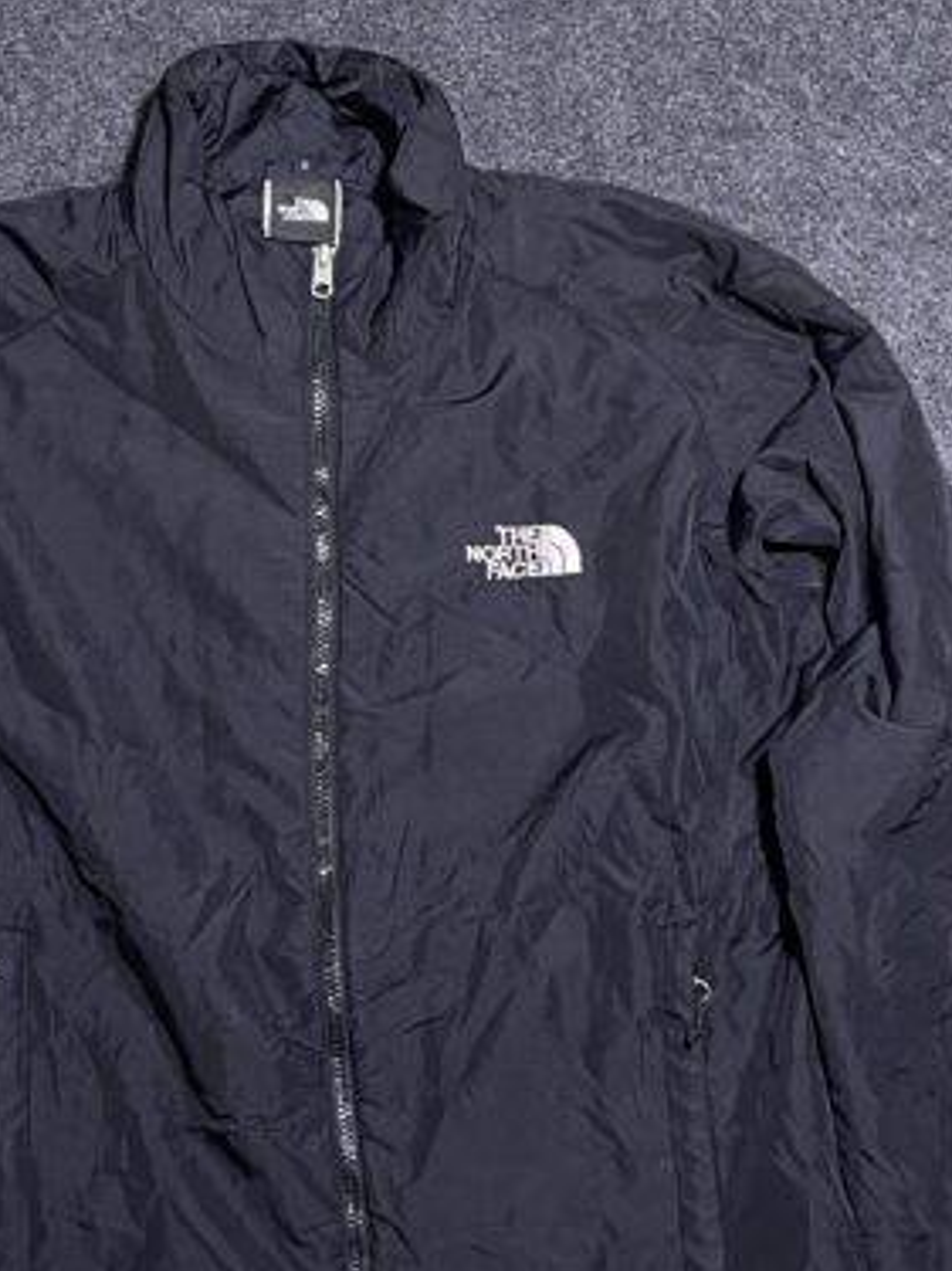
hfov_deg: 38.3
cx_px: 335
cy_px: 774
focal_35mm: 37
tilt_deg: -64.3
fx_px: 1358
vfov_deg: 49.8
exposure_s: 1/50
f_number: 1.6
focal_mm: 4.2
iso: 125
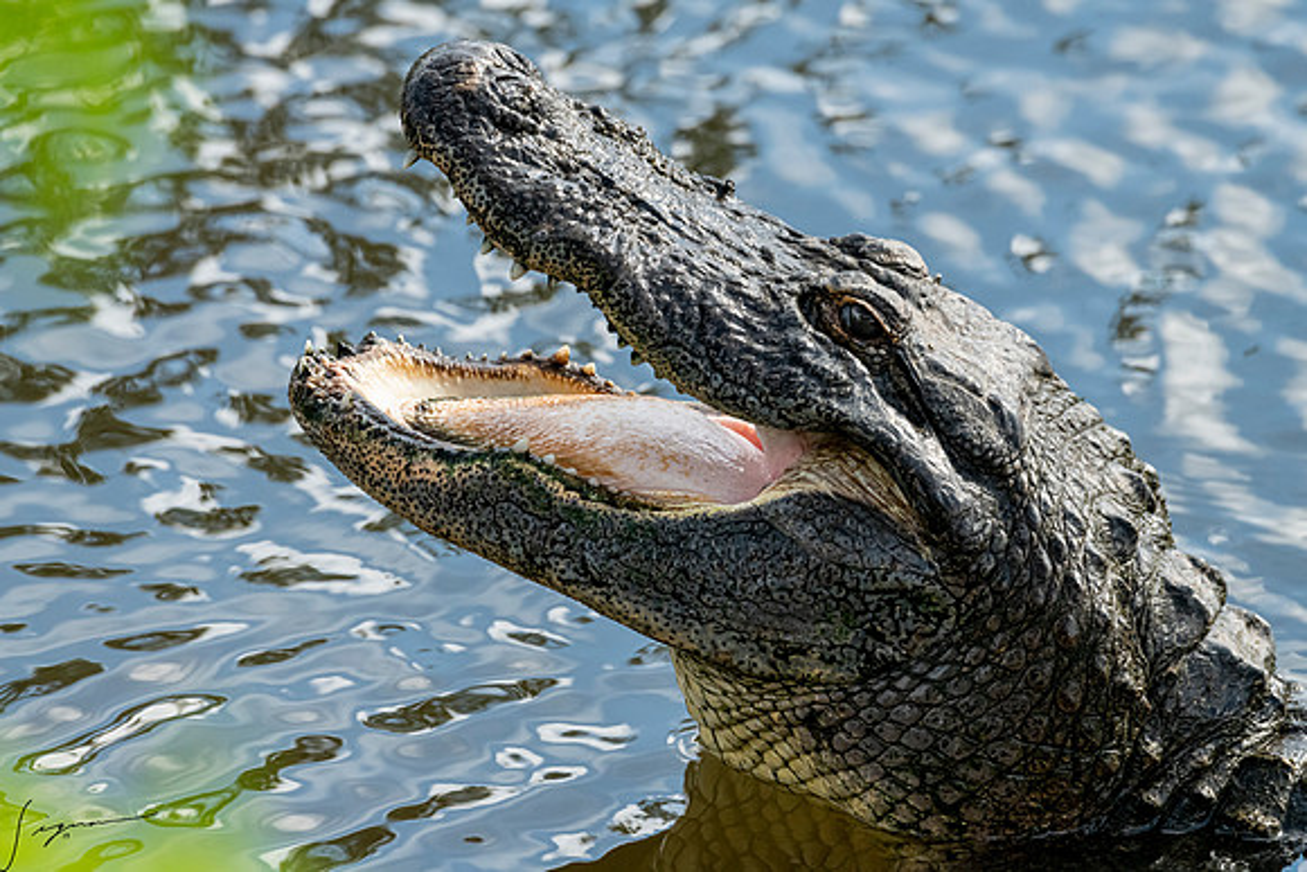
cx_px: 654
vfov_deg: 3.4
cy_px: 436
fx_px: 14525
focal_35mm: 400
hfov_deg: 5.2
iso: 2500
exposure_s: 1/2500
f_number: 9
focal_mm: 400
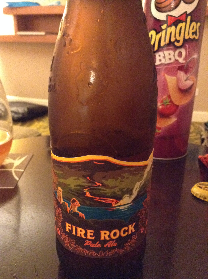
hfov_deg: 42.8
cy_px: 140
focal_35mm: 33
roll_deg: -1.9
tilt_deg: -22.1
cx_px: 104
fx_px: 265
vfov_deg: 55.4
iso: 640
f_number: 2.4
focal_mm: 3.3
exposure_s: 1/15
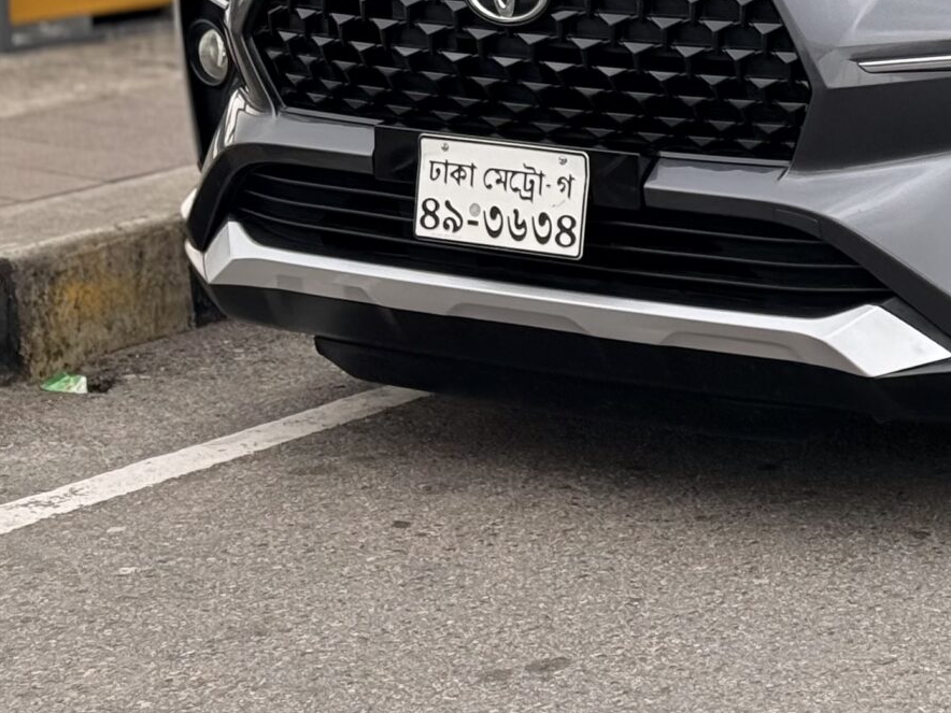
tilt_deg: -6.5
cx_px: 1047
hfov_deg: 13.9
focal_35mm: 139
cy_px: -142
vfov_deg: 10.5
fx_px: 3819
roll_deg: -0.3
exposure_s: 1/574
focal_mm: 6.76
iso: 80
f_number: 1.78
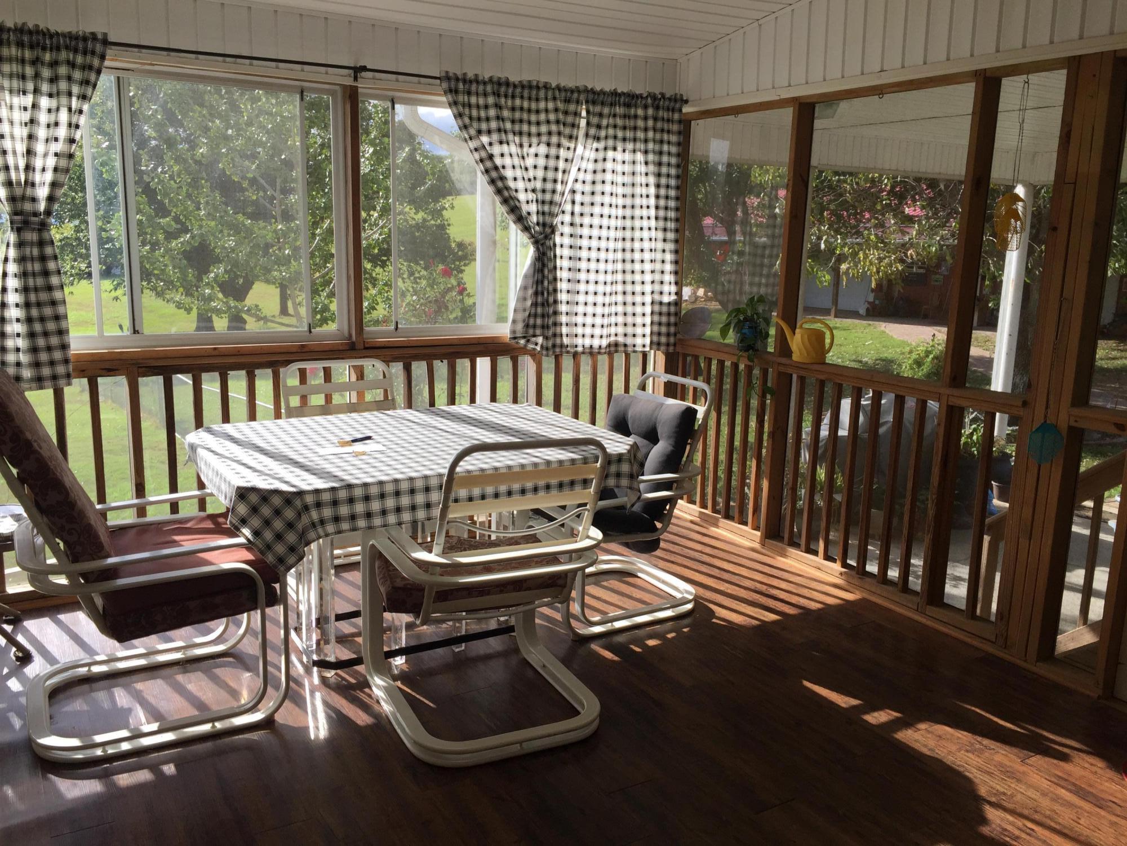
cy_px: 423
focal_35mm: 29
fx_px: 944
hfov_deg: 61.7
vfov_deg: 48.2
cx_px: 564
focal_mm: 4.15
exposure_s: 1/599
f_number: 2.2
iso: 32
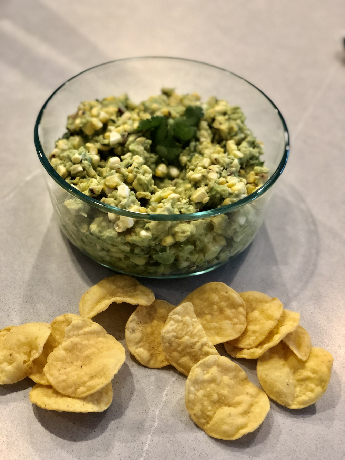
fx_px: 691
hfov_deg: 28.0
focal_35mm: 52
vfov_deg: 36.8
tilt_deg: -45.8
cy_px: 230
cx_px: 172
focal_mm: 6
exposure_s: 1/30
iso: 125
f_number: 2.4
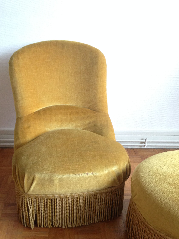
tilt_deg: -29.0
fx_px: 276
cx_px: 77
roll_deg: -0.1
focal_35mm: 40
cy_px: 138
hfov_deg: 35.9
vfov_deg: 46.6
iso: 125
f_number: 2.4
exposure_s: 1/20
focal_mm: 4.12
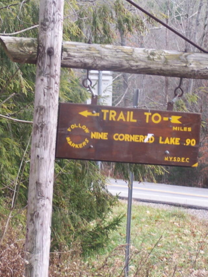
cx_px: 108
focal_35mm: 152
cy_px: 111
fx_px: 1218
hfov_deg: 9.8
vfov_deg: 13.0
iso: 80
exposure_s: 1/125
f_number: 3.2
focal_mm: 15.6
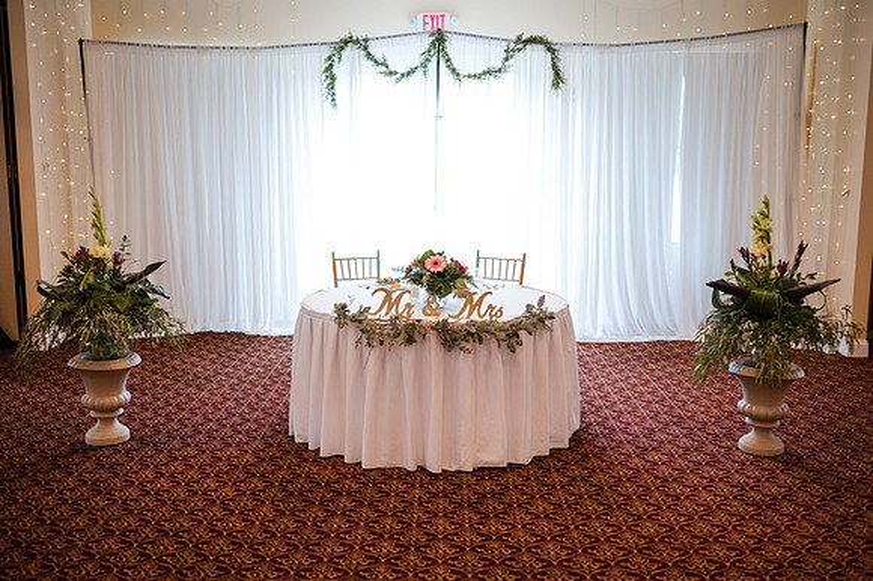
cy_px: 289
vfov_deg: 35.0
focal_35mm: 38
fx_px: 922
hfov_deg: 50.7
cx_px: 435
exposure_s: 1/200
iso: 500
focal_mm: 35
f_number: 1.8
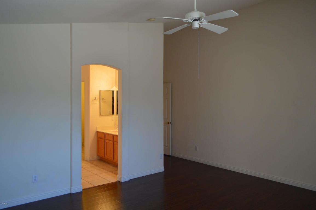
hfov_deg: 67.4
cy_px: 105
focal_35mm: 27
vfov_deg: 47.9
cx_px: 158
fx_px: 237
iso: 400
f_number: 3.5
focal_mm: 18
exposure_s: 1/40
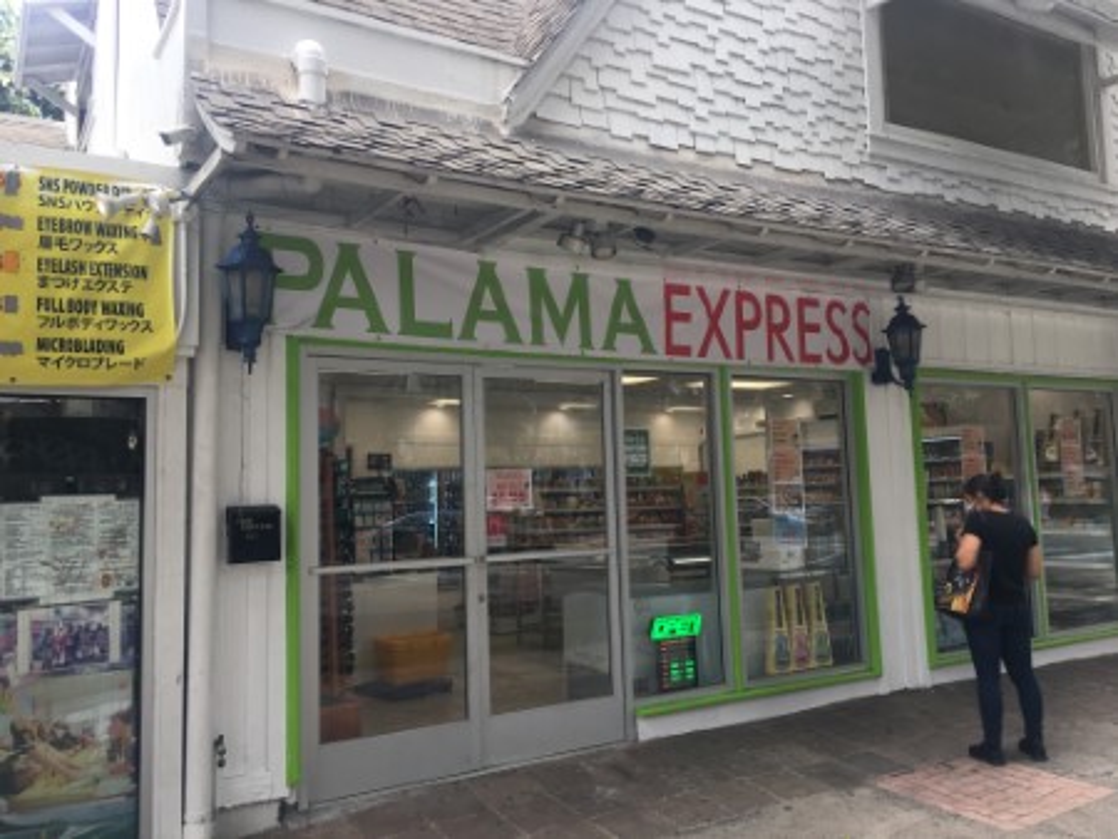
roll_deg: +0.1
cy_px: 420
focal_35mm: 29
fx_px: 937
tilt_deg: +2.5
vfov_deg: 48.3
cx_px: 559
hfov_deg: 61.6
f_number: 2.2
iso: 25
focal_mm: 4.15
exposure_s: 1/240
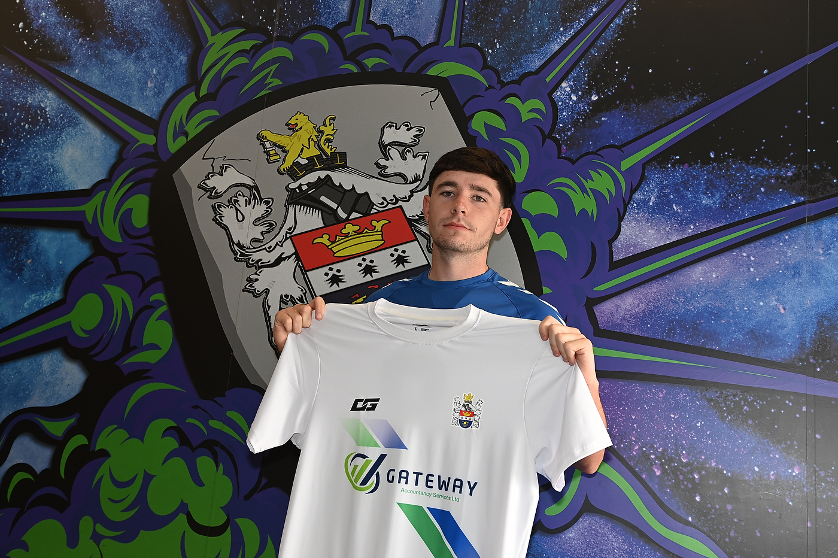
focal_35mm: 38
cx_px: 419
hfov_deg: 50.7
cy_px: 279
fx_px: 884
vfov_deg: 35.0
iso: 640
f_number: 4
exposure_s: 1/250
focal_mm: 38
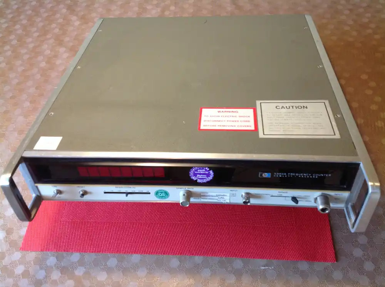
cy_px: 144
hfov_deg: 52.7
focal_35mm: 35
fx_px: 389
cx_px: 192
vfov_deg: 40.6
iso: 125
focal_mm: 4.28
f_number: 2.4
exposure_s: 1/15
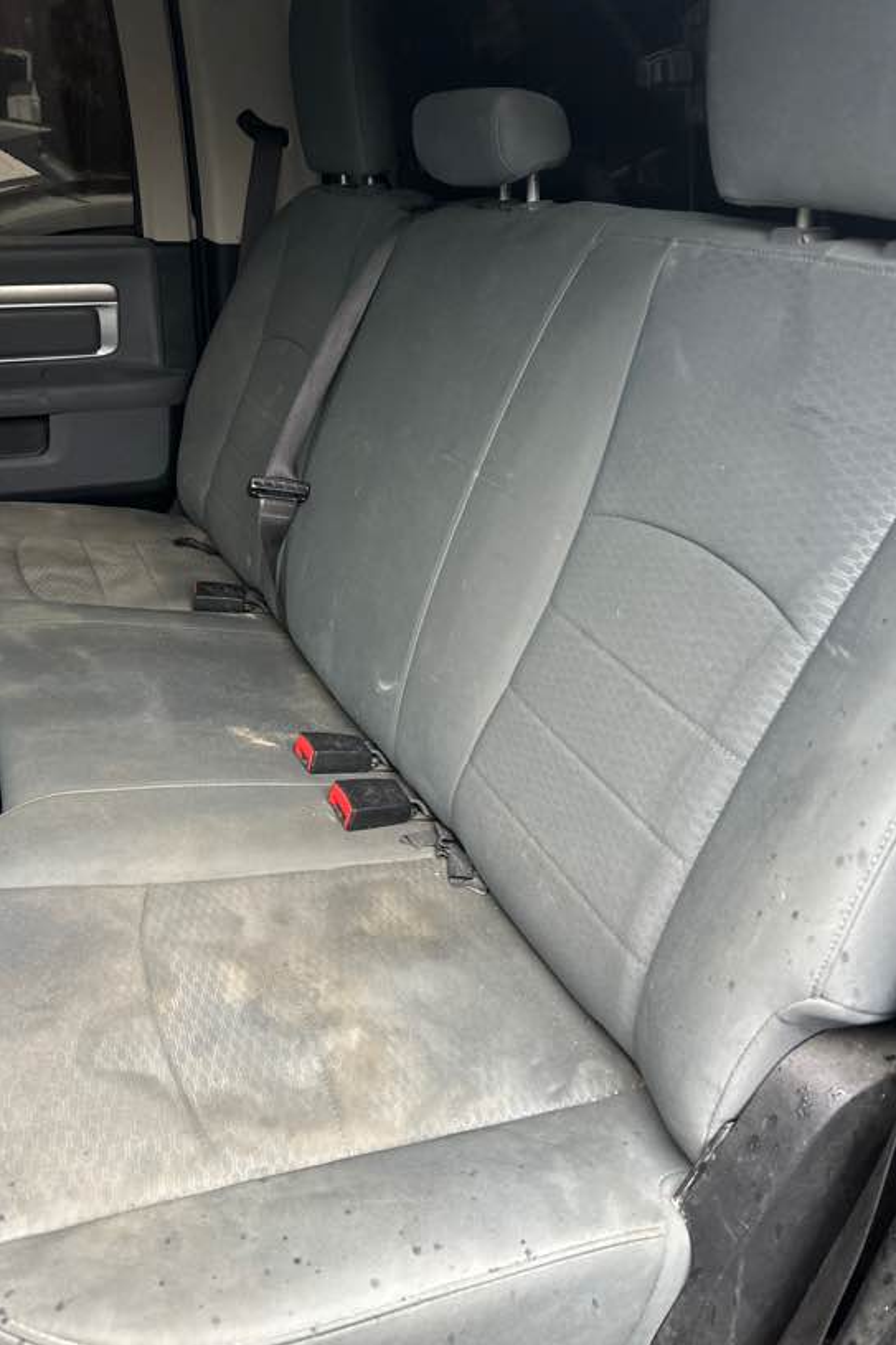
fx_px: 1046
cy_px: 682
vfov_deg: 65.5
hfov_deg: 46.4
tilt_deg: -25.0
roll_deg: -3.0
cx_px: 441
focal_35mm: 28
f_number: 1.5
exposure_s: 1/60
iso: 320
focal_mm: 5.7
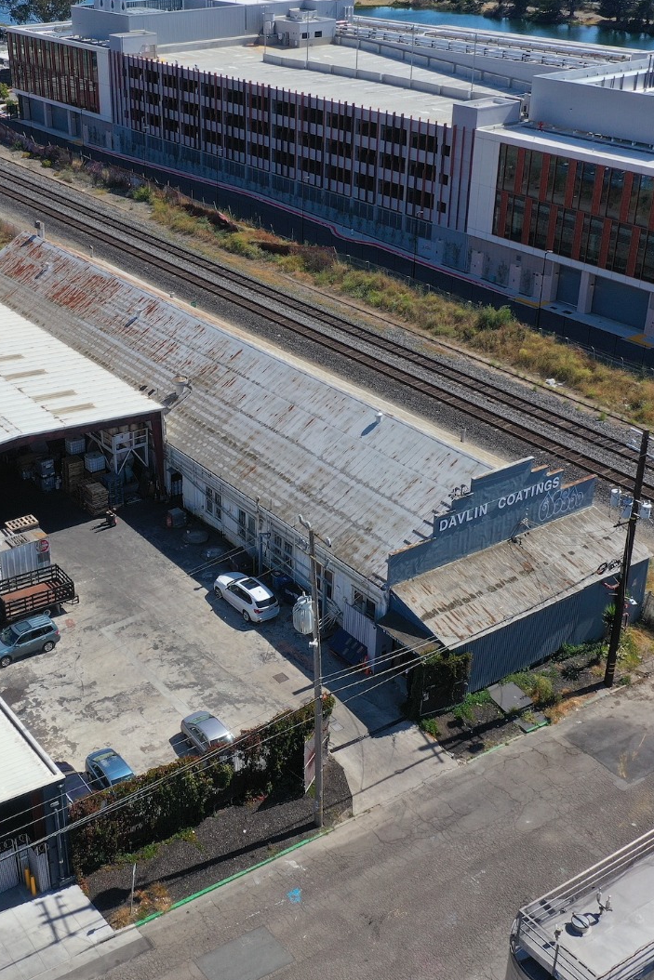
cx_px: 209
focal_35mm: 43
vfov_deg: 45.4
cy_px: 484
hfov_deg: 30.9
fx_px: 1171
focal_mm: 10.26
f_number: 6.3
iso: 100
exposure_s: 1/500
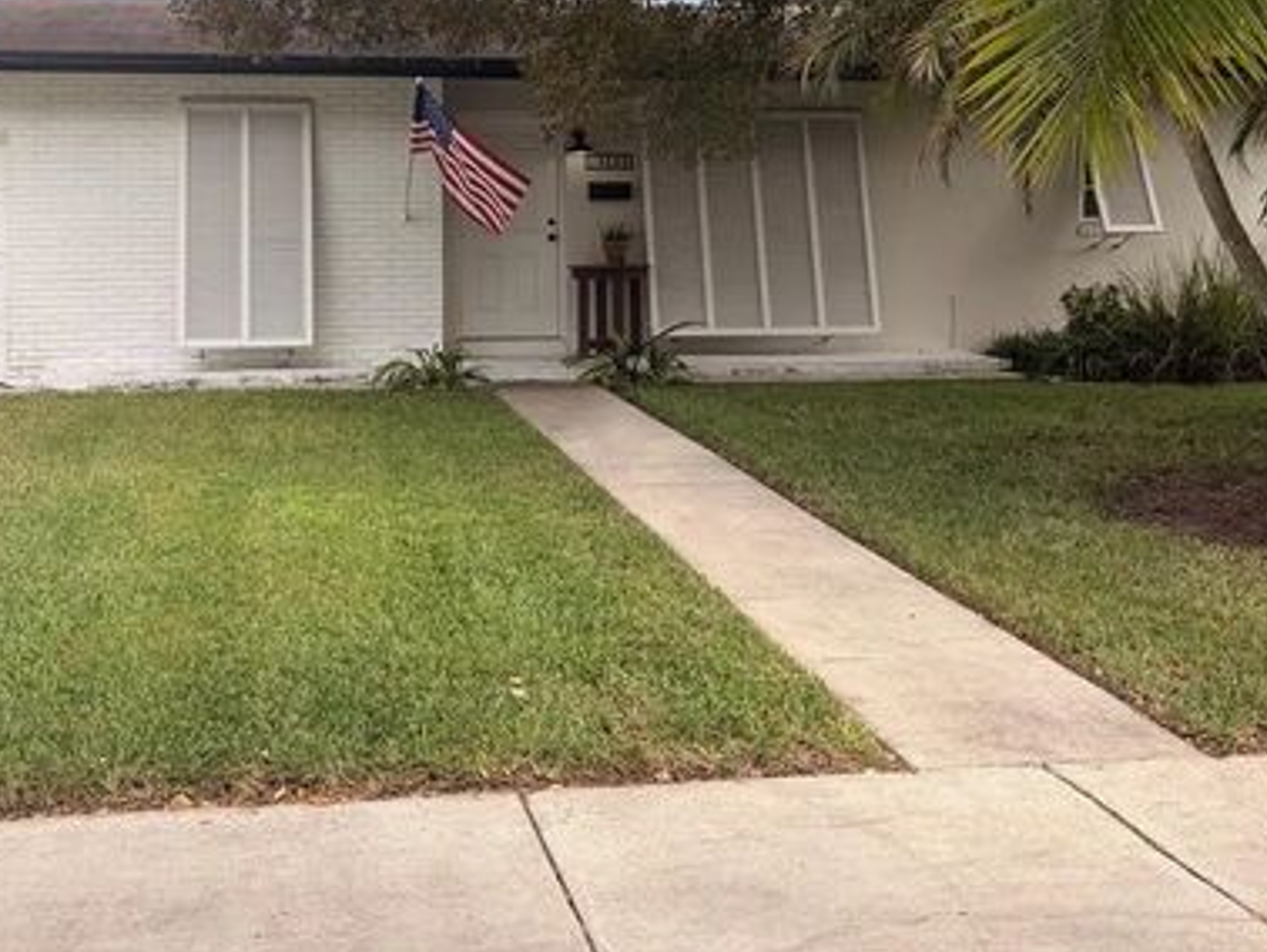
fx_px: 1611
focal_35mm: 44
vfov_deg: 32.0
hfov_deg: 42.6
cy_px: 188
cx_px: 486
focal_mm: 5.96
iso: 50
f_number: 1.6
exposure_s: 1/1517
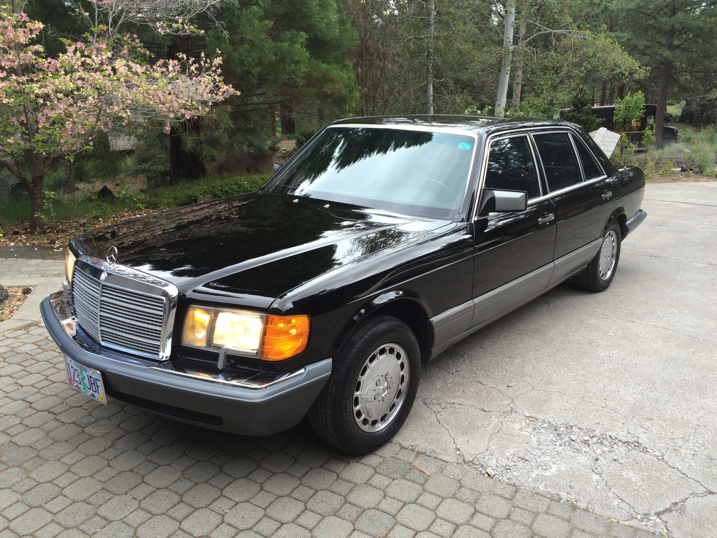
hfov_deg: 61.7
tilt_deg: -19.6
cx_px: 358
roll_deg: -0.3
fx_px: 601
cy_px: 269
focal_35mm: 29
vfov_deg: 48.2
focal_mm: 4.15
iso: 32
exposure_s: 1/189
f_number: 2.2
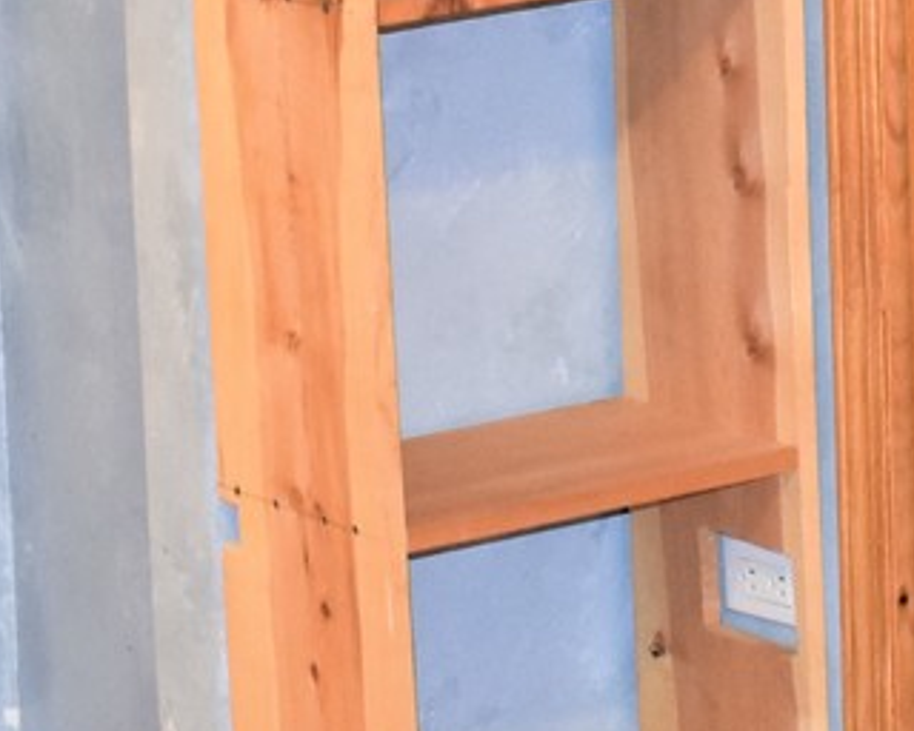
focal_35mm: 171
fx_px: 4626
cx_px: 1125
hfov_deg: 11.1
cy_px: -111
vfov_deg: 8.9
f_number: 3.8
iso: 1400
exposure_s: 1/60
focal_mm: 24
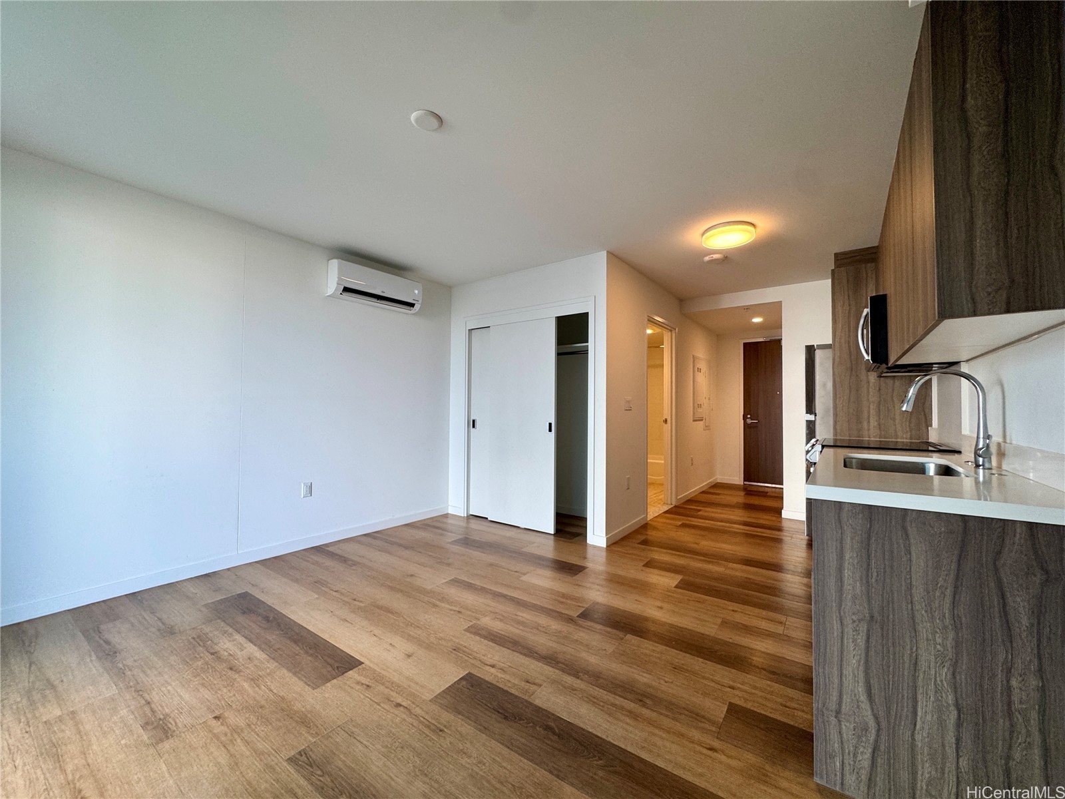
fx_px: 431
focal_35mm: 14
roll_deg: -0.4
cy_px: 400
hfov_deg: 102.1
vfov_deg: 85.7
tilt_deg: +1.3
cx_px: 532
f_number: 2.2
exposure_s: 1/120
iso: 100
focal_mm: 2.22
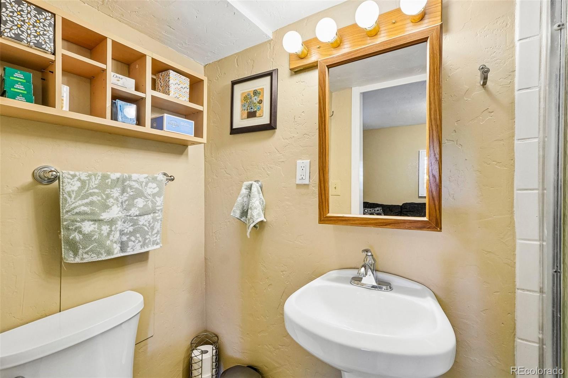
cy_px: 189
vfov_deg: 77.3
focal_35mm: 15
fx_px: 237
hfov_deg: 100.4
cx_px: 284
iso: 800
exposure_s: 1/4
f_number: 8
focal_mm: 10
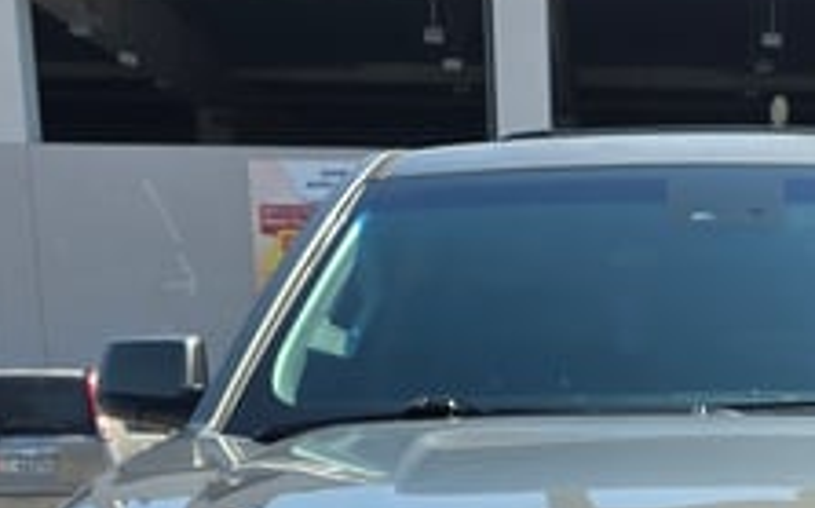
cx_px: 775
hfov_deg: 23.8
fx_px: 1864
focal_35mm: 84
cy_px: 881
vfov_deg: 14.0
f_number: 1.7
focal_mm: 6.3
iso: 12
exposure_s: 1/512
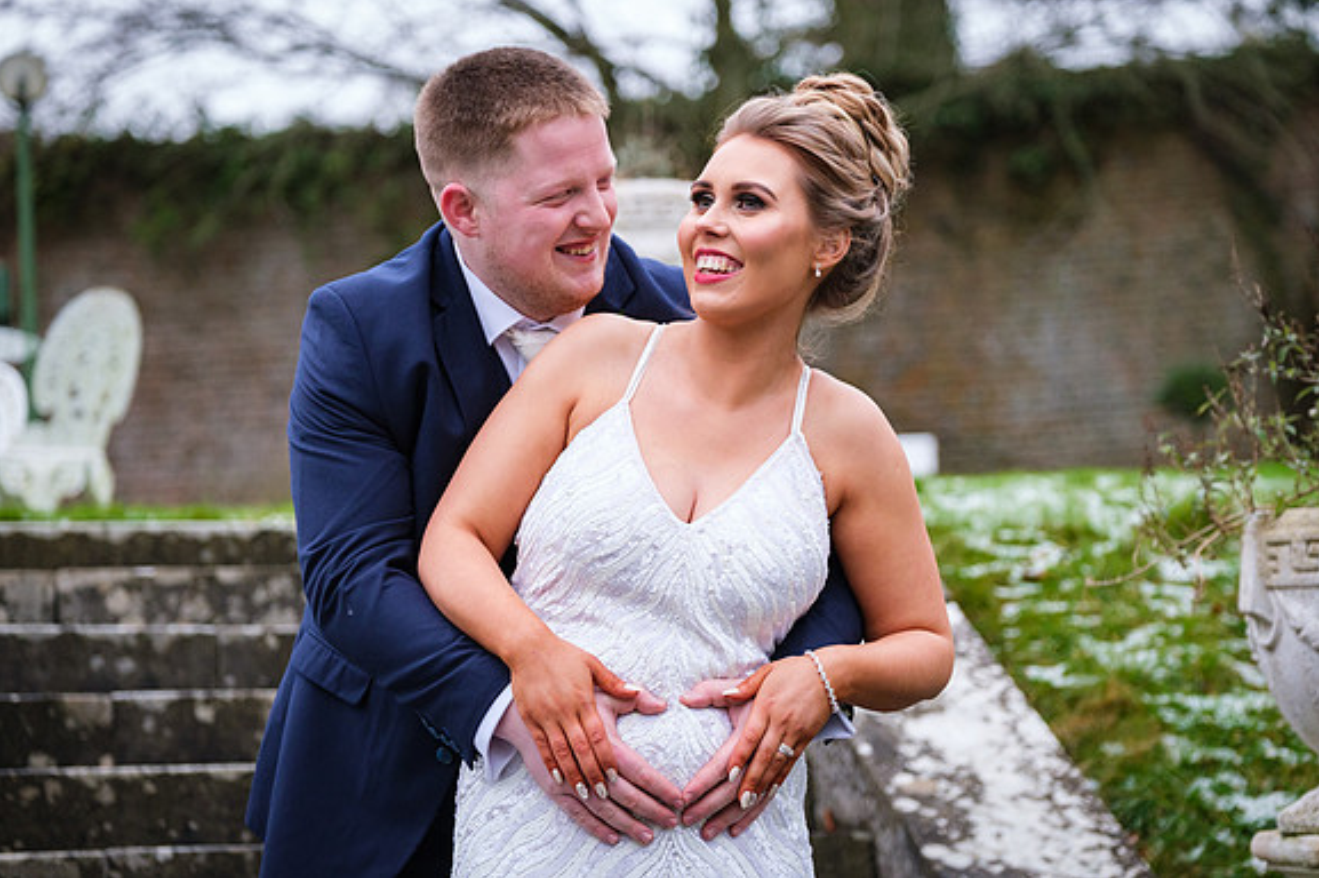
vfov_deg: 11.7
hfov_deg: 17.5
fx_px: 4284
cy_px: 438
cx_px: 658
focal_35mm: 117
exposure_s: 1/160
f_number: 2.8
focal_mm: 77.3
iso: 1600
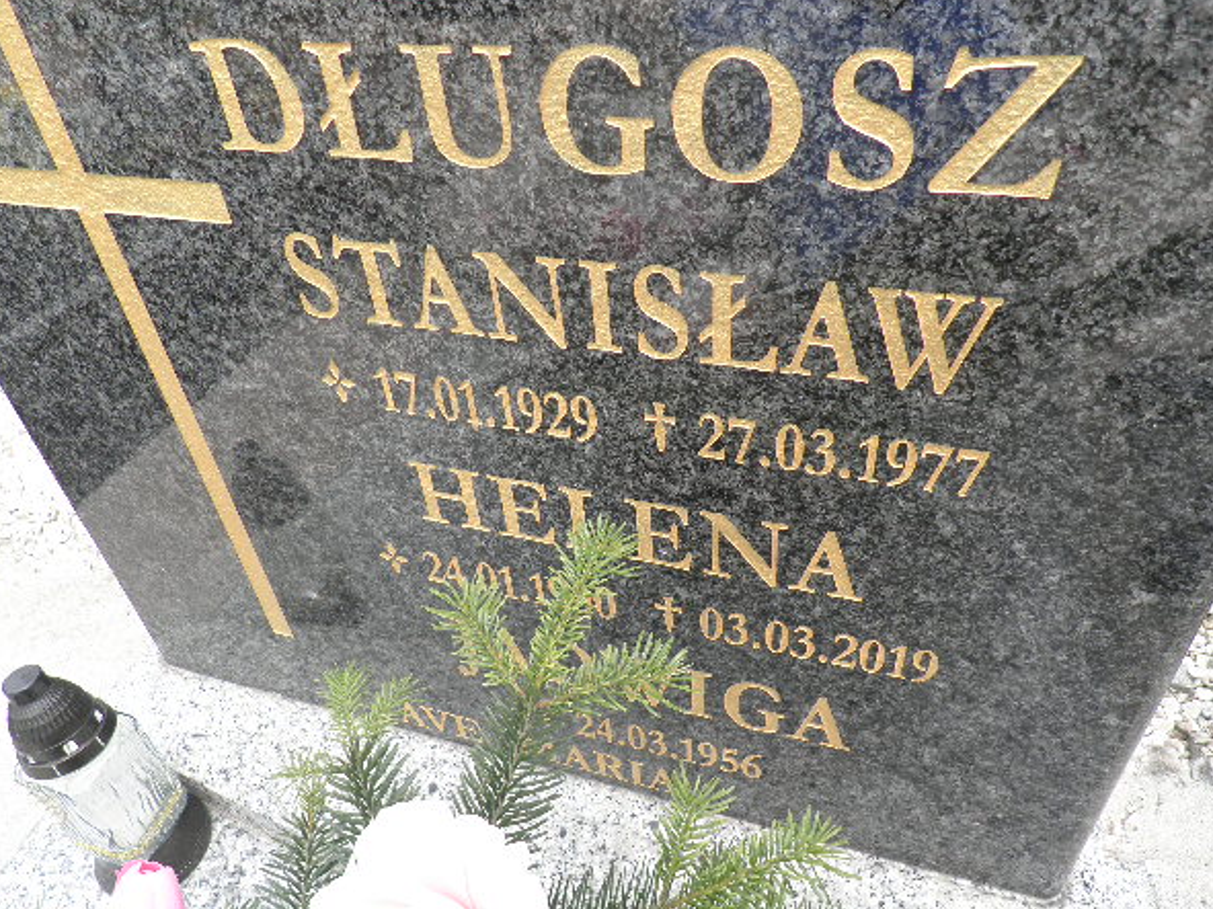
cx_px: 601
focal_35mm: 26
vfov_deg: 53.0
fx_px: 911
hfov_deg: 67.3
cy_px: 449
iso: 64
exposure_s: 1/250
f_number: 3.3
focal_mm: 4.3
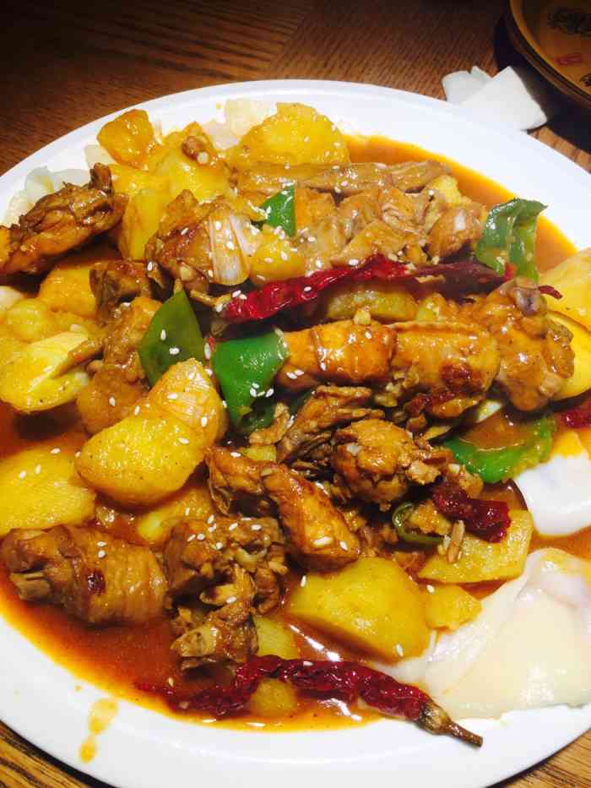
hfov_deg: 48.2
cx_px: 296
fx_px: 660
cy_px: 394
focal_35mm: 29
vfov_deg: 61.7
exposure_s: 1/136
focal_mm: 4.15
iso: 32
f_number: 2.2
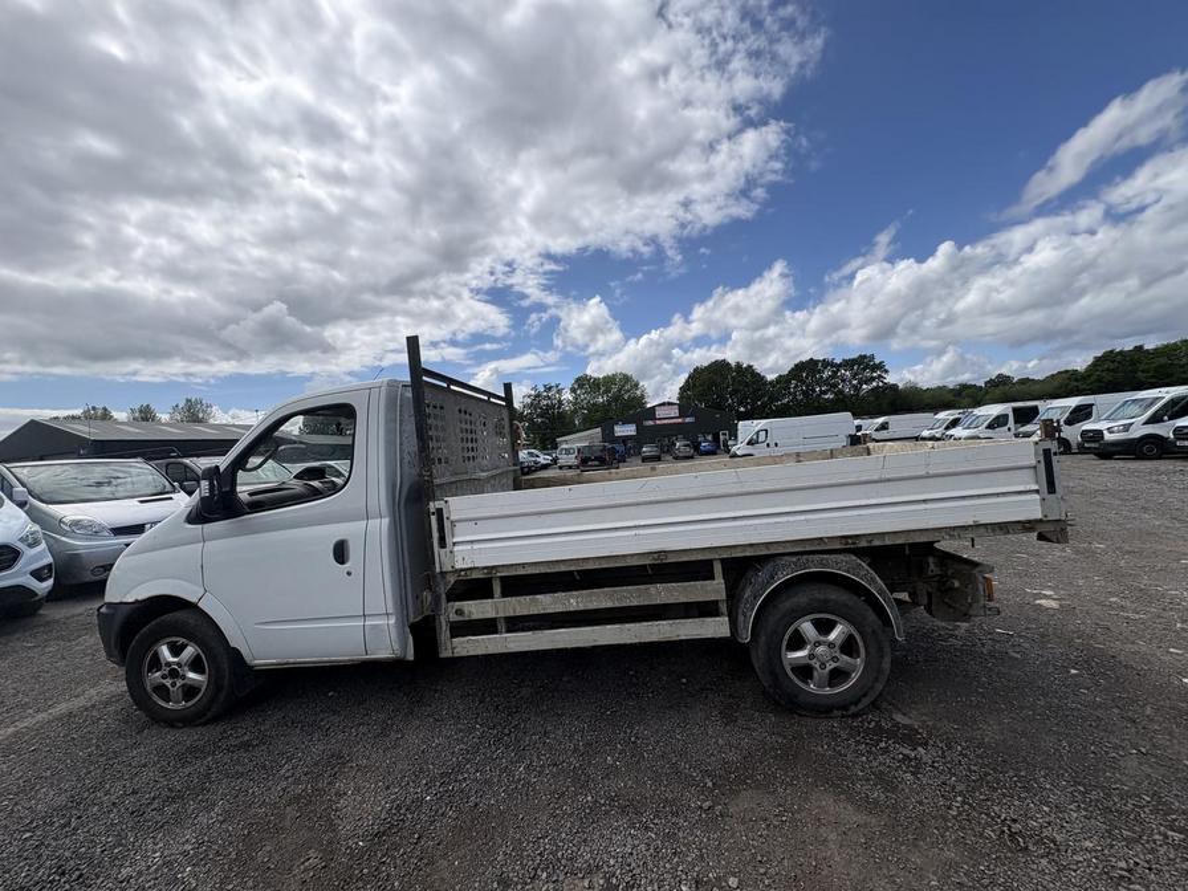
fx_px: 480
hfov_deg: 102.1
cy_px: 446
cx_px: 594
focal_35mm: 14
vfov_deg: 85.7
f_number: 2.2
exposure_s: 1/3106
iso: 40
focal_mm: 2.22
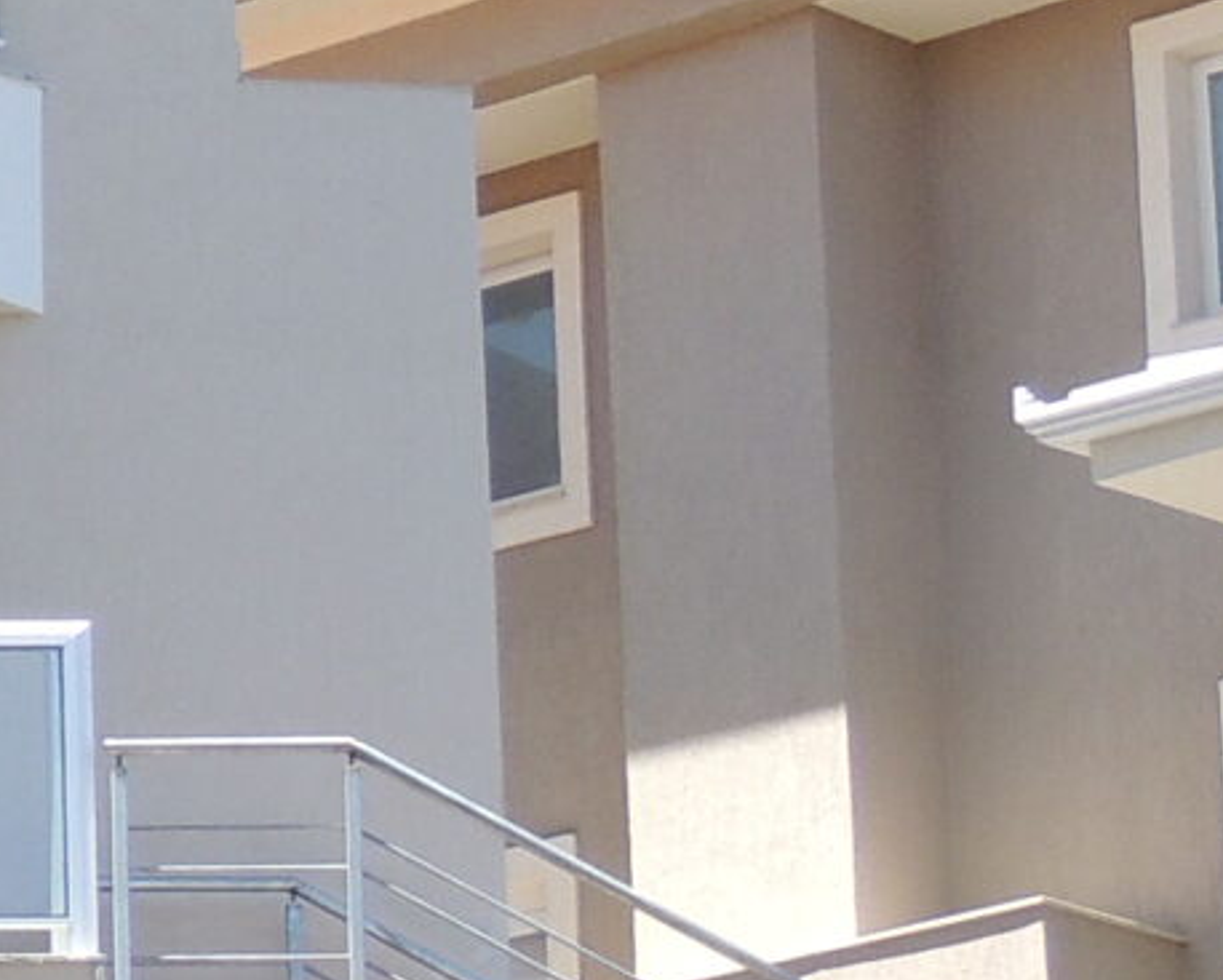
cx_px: -2072
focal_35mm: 327
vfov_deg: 4.7
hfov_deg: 5.6
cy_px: 435
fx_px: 11844
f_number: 3.7
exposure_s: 1/250
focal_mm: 10.7
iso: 100
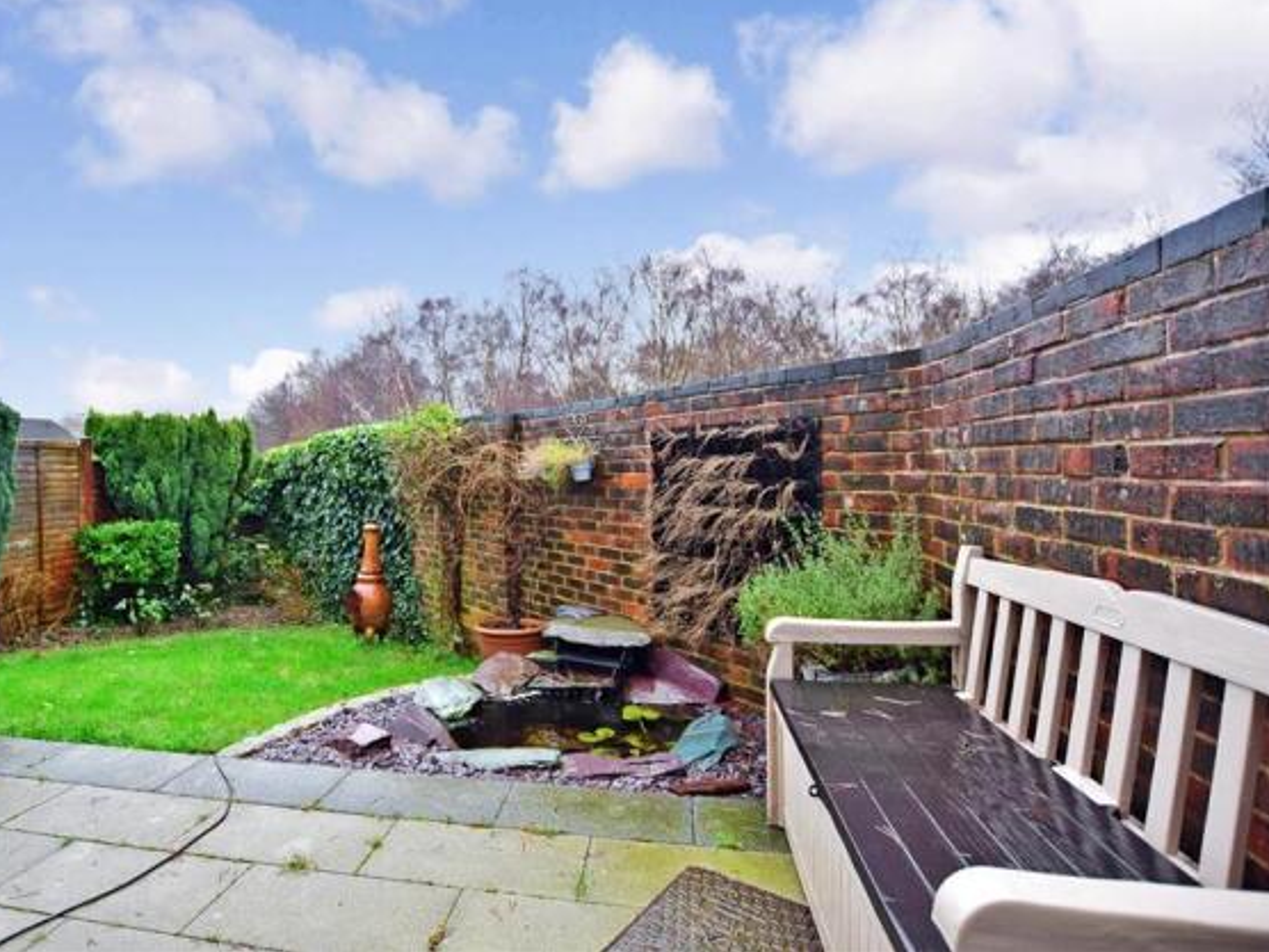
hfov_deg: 90.4
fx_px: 623
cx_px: 539
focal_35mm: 17
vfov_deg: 74.7
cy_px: 455
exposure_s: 1/30
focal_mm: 10
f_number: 3.5
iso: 200
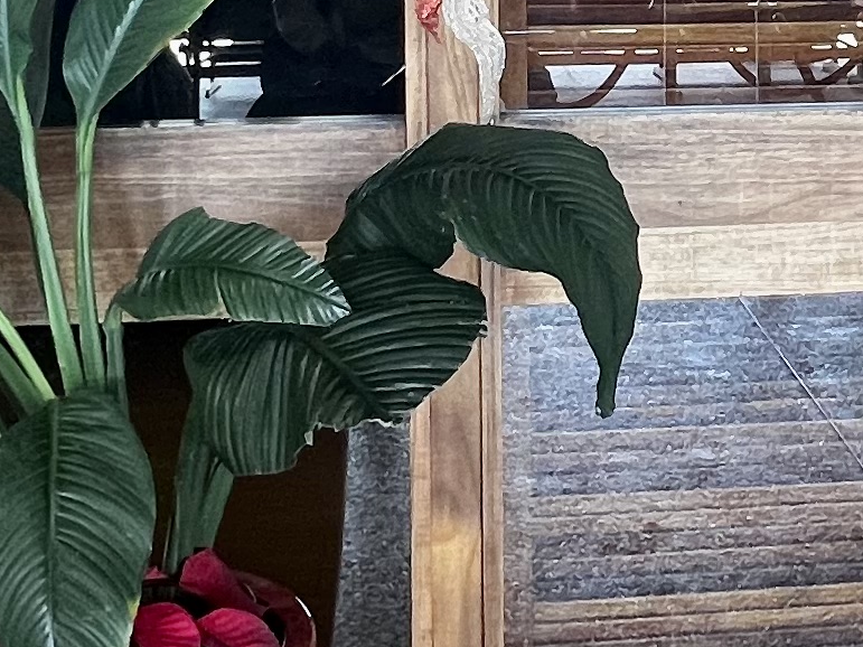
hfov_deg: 28.0
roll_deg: +1.0
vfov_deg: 20.6
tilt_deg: -1.9
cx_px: 681
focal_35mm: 68
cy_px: -71
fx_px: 1695
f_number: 1.8
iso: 125
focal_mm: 1.57
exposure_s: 1/60
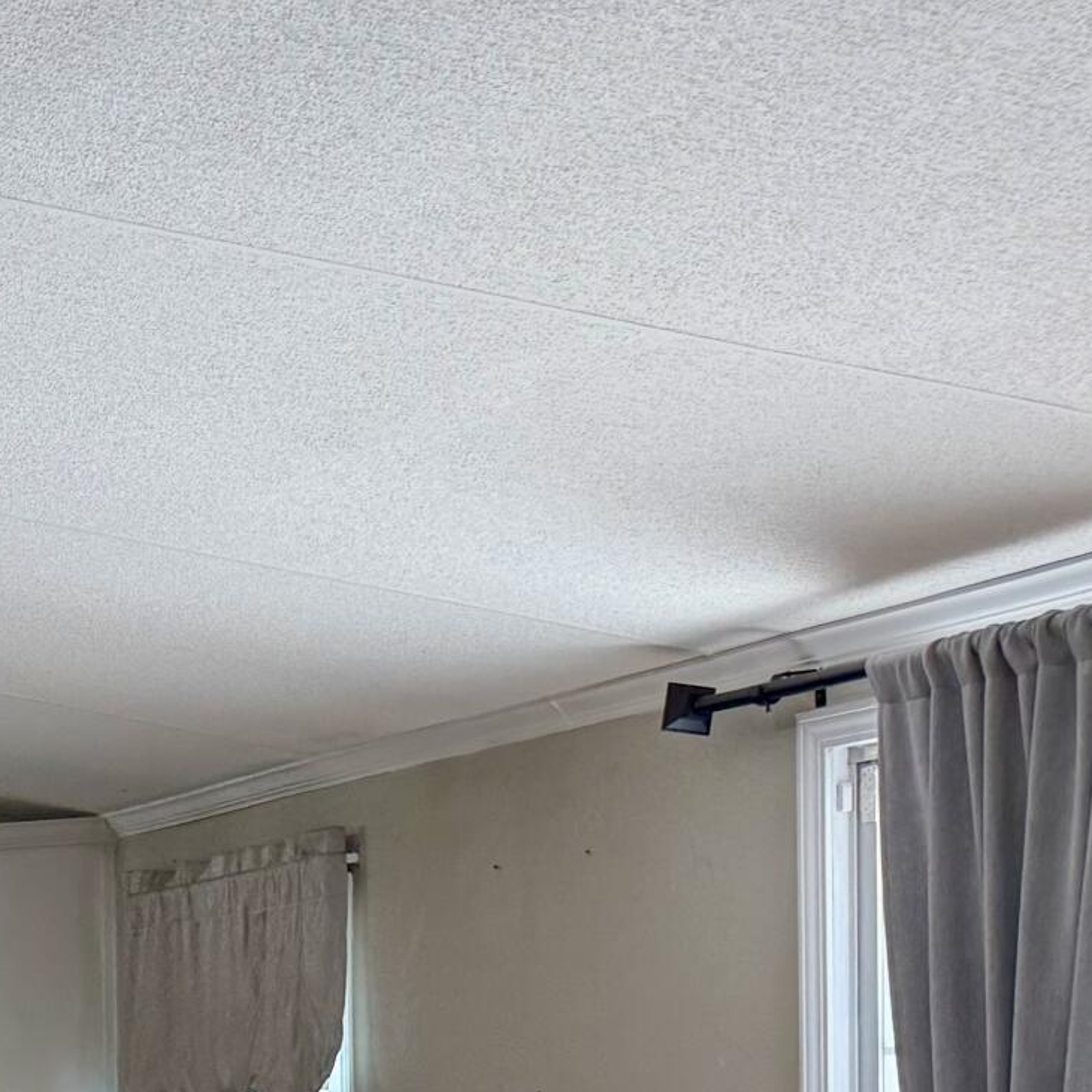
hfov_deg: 15.5
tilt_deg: -0.7
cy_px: 1271
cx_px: -1144
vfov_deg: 19.0
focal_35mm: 87
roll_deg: +1.8
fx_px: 3105
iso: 100
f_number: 1.78
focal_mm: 6.76
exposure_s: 1/120
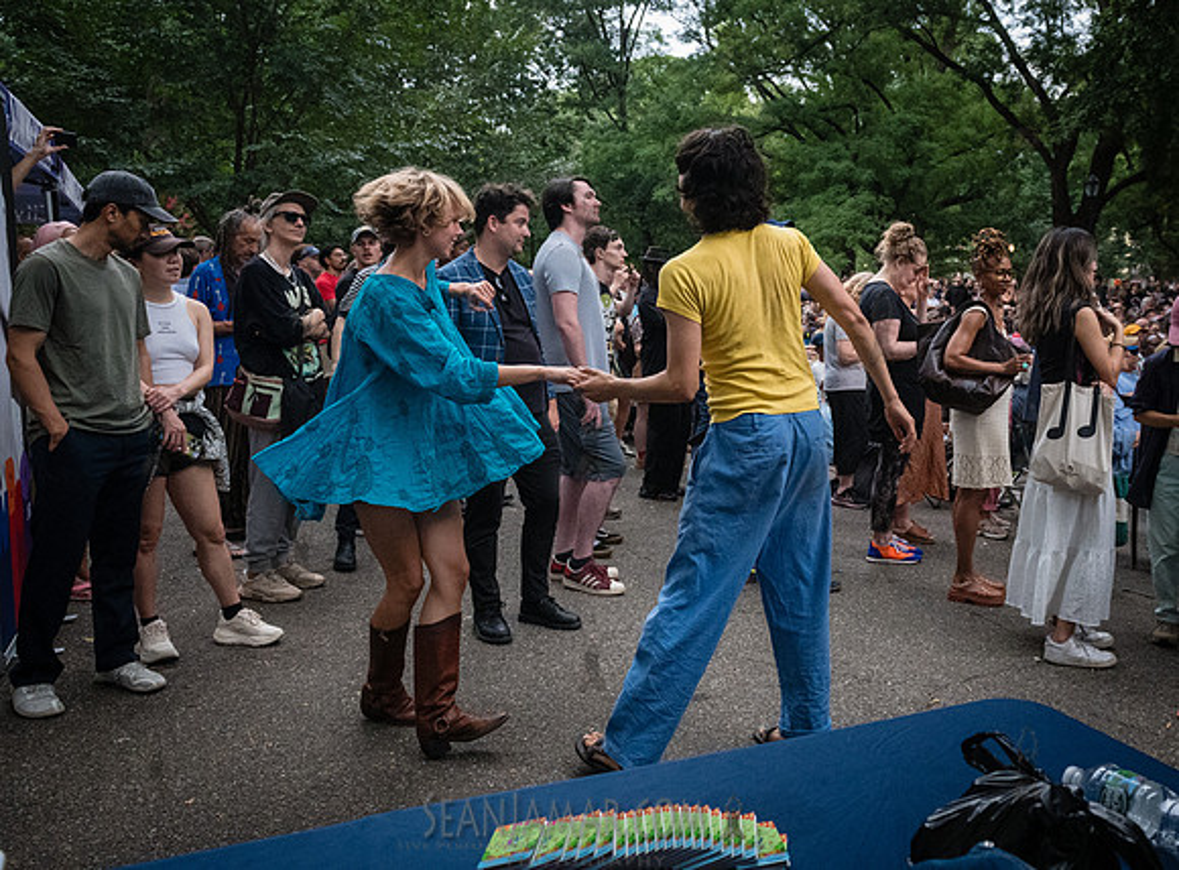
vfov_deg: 43.5
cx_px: 753
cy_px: 368
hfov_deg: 56.1
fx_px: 1088
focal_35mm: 32
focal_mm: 26
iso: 8000
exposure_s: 1/640
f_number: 5
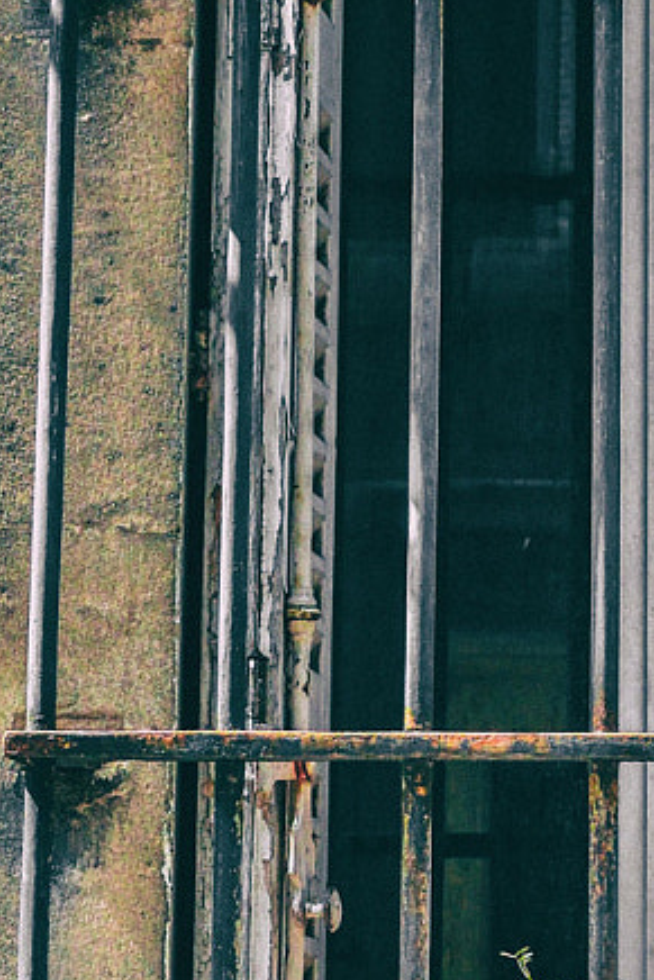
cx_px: 632
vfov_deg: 13.3
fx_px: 4193
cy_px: 288
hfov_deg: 8.9
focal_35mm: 154
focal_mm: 28
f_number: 4
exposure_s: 1/800
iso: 500
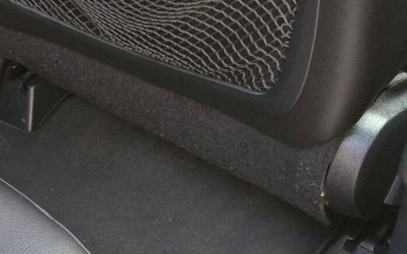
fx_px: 987
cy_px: -16
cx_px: -189
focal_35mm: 89
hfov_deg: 20.3
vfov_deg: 14.4
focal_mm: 5.4
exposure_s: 1/120
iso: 800
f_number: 1.8
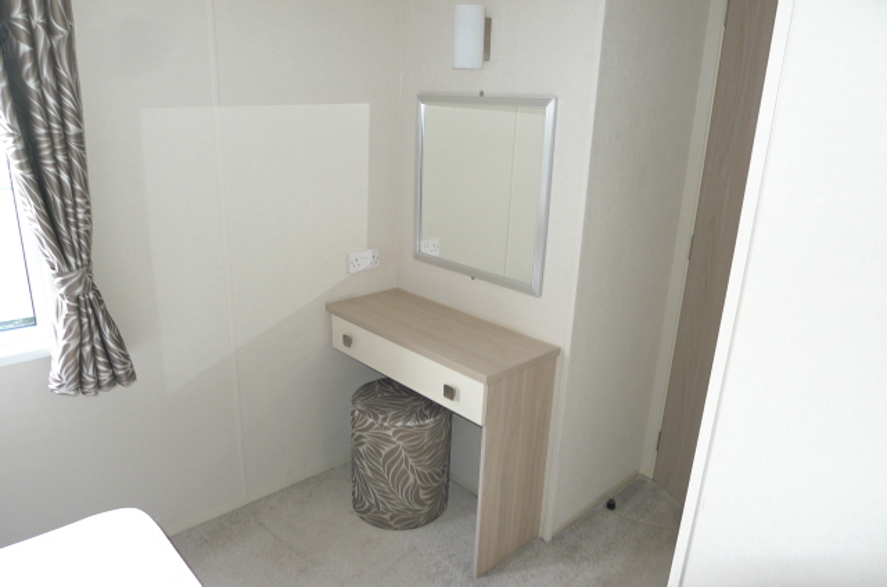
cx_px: 444
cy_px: 294
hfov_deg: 73.8
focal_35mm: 24
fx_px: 590
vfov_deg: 52.9
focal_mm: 5.1
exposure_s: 1/5
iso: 400
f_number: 2
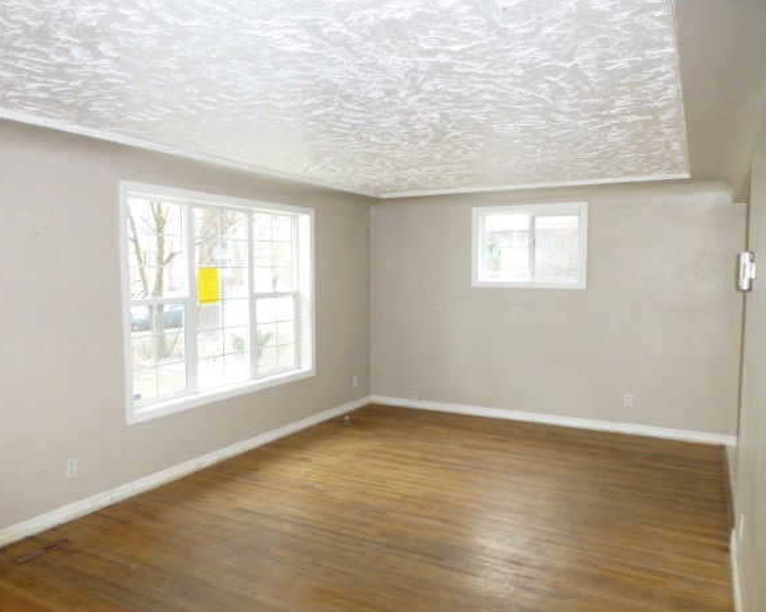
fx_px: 589
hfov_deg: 65.9
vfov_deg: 54.9
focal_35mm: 26
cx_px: 344
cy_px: 312
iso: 640
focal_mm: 4.3
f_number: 3.3
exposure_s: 1/60
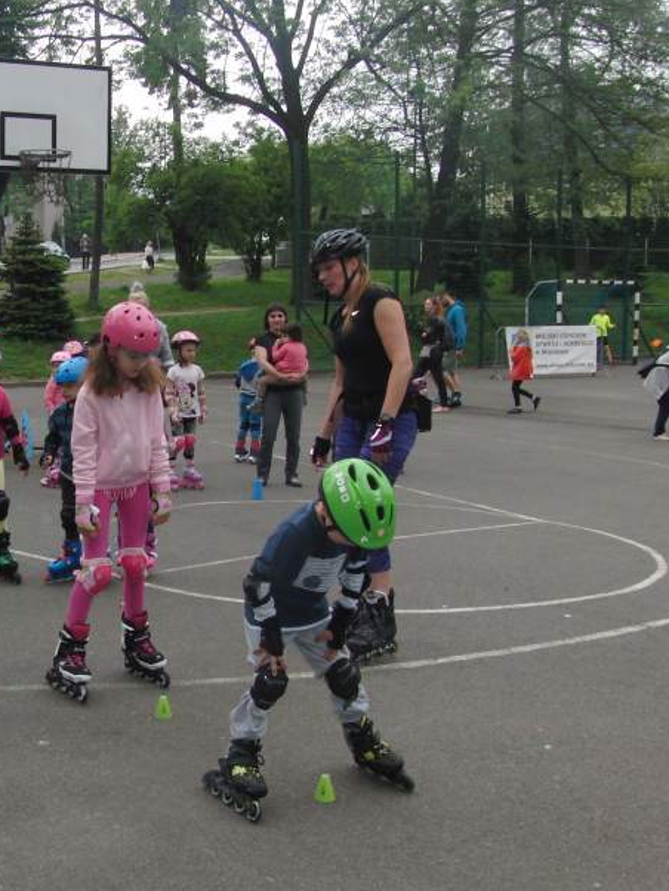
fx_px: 1313
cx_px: 28
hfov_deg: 27.2
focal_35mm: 51
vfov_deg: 37.5
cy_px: 441
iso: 100
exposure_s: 1/400
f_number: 4
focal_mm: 5.3
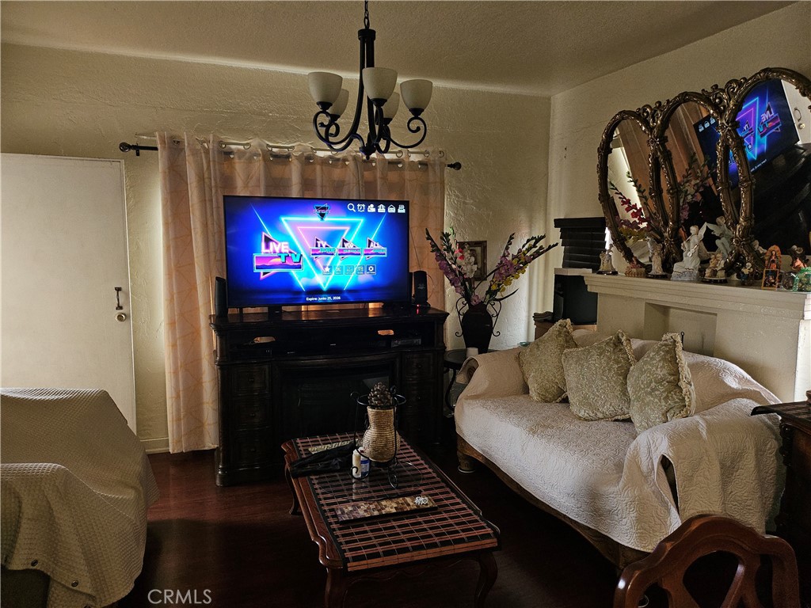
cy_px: 304
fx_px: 562
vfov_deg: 56.8
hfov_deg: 71.6
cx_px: 406
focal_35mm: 24
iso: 100
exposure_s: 1/24
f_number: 1.8
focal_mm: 5
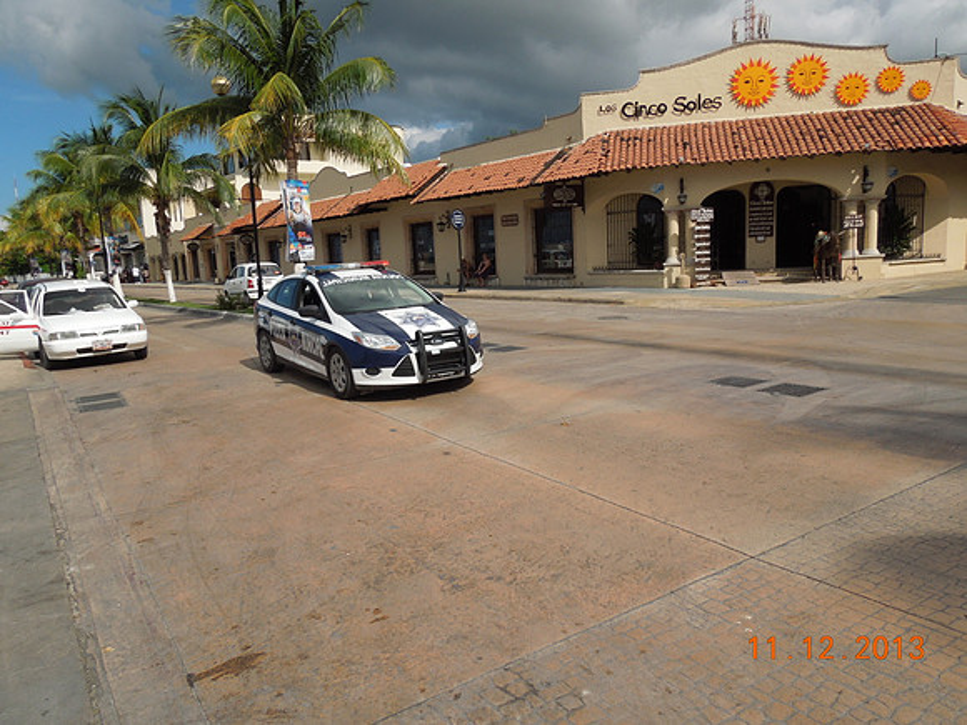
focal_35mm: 25
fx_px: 698
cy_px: 362
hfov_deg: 69.4
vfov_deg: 54.9
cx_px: 484
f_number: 6.6
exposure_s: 1/640
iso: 100
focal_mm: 4.5
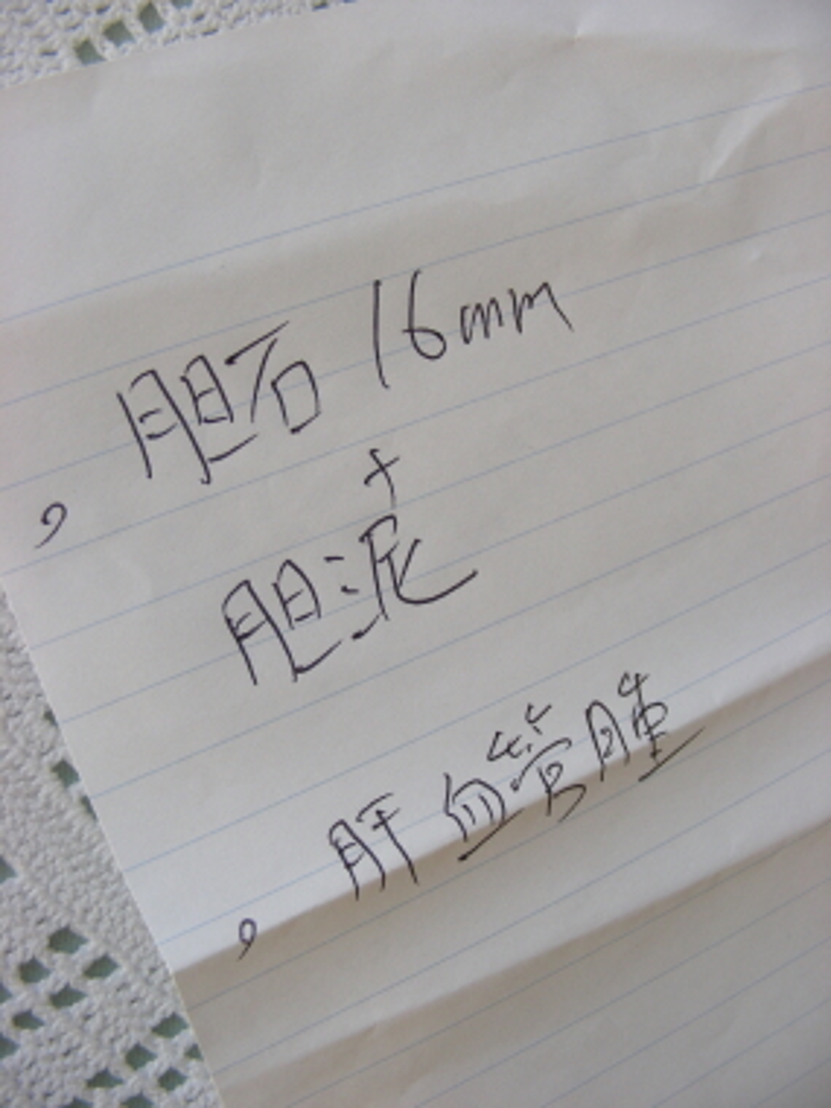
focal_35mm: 38
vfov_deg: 49.0
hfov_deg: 37.7
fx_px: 1216
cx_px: 416
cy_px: 554
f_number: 3.5
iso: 104
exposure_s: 1/30
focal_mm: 6.3
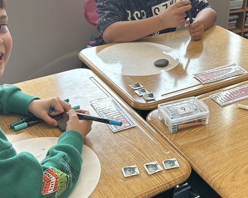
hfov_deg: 31.8
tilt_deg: -25.8
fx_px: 426
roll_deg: -2.2
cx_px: 191
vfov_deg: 26.1
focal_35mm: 58
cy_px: 64
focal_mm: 5.7
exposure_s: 1/120
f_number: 1.5
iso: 80
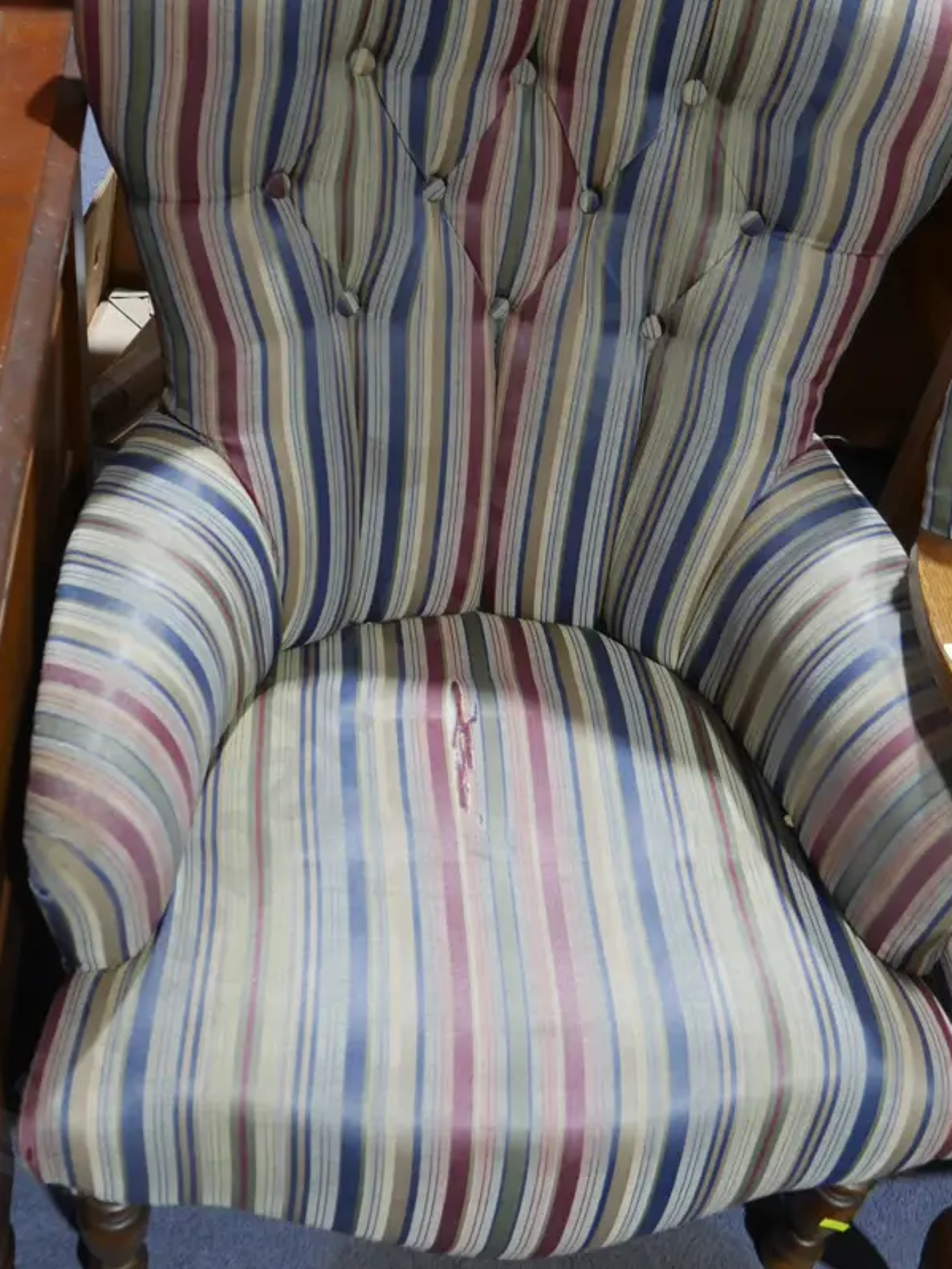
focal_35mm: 41
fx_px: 1504
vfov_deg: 45.6
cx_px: 474
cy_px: 529
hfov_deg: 35.1
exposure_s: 1/60
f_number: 3.6
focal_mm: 16
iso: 640
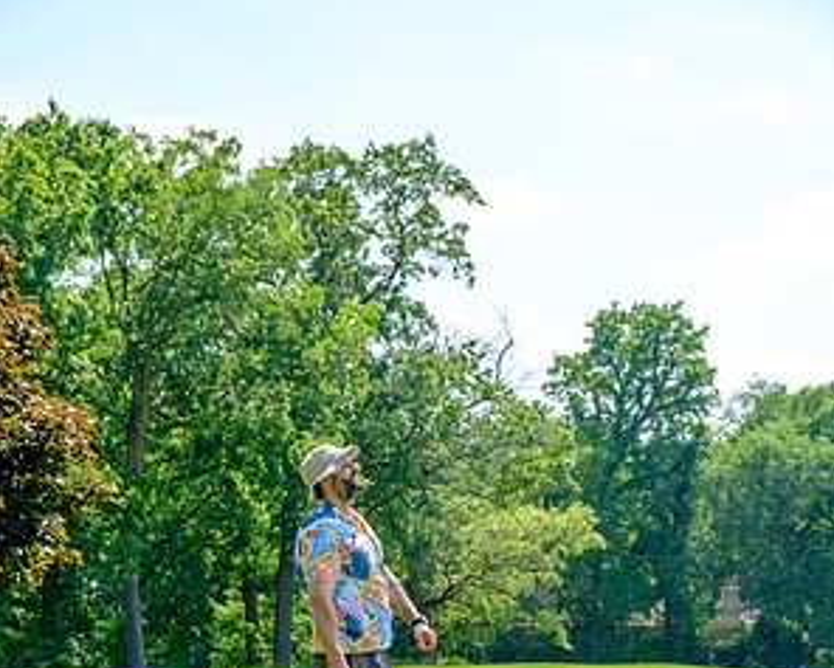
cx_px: 420
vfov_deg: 17.4
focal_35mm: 87
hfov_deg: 22.0
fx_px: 2148
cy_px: 623
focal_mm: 40.7
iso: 200
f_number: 5.6
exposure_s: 1/320
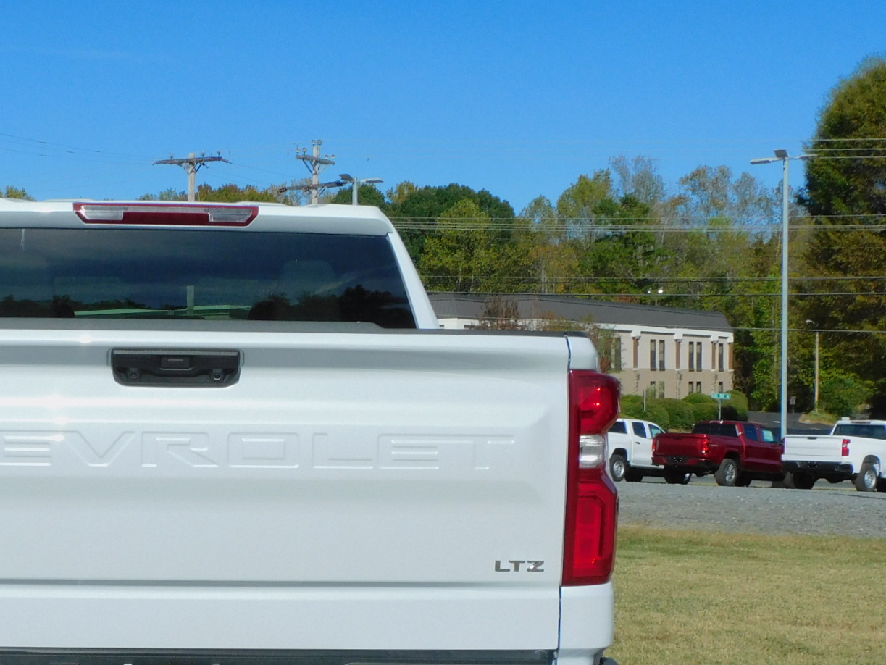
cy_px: 493
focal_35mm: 65
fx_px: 1664
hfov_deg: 29.2
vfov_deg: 22.4
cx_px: 198
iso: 125
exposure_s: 1/1600
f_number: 4.8
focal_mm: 6.3
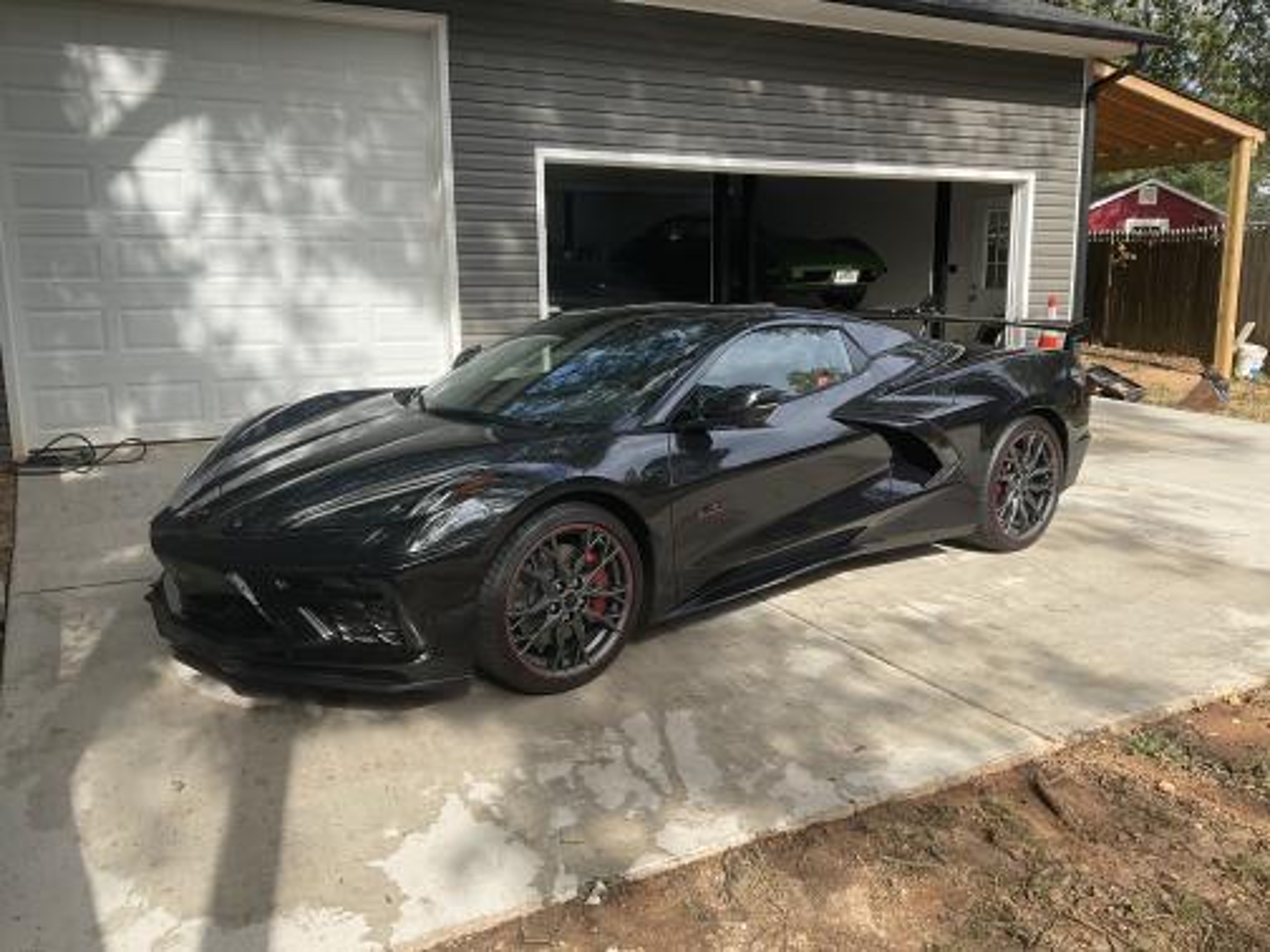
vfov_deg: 48.2
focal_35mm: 29
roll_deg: +0.6
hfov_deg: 61.7
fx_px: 1064
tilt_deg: -11.6
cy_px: 476
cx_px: 635
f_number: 1.8
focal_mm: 3
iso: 16
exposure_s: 1/792
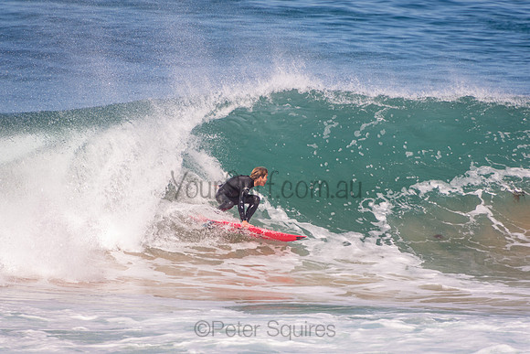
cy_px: 177
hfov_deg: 3.4
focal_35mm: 600
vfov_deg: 2.3
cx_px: 265
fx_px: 8835
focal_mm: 400
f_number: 5.6
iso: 220
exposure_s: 1/1250
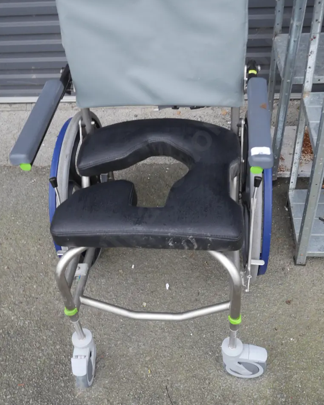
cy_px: 192
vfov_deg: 47.9
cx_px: 163
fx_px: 455
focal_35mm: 38
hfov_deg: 39.2
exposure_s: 1/60
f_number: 5
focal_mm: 18
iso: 640
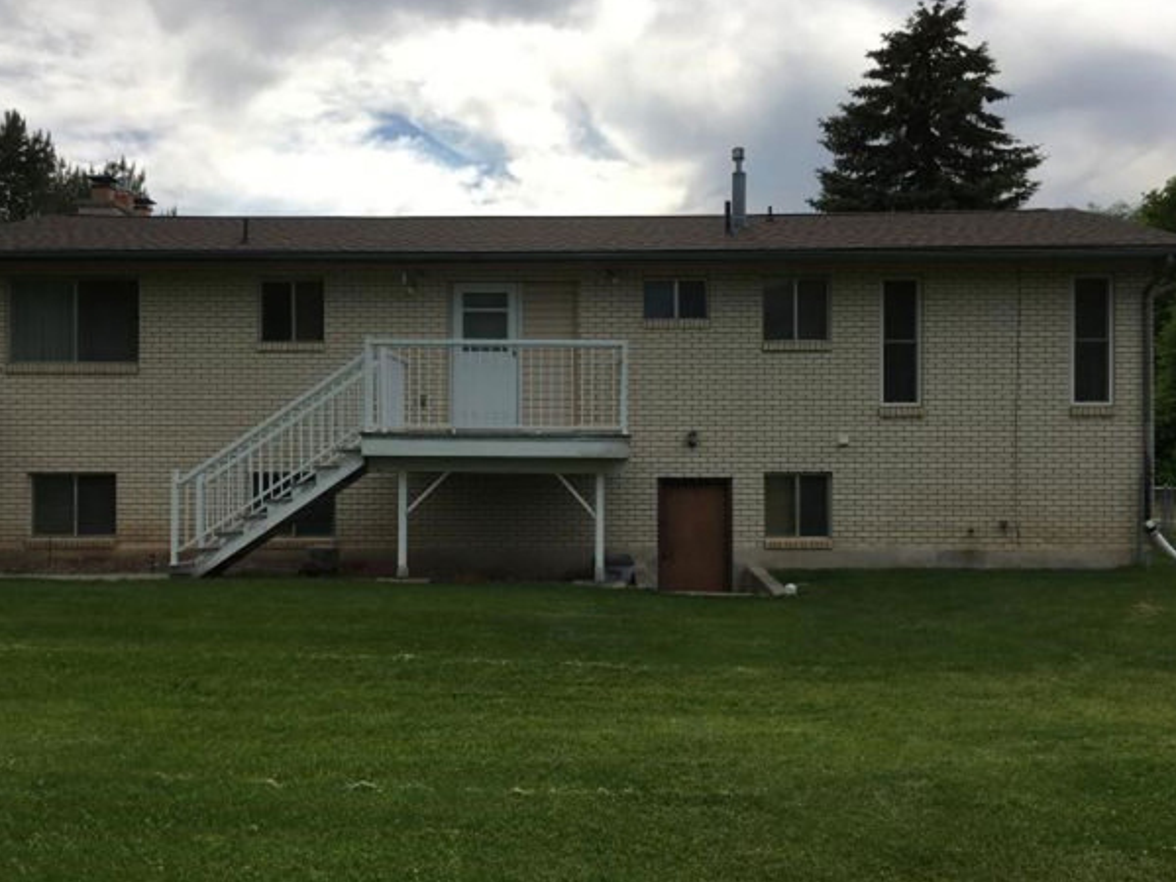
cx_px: 581
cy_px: 458
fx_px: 1053
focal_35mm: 31
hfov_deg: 58.4
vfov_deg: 45.4
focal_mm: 4.15
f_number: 2.2
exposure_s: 1/1789
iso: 25
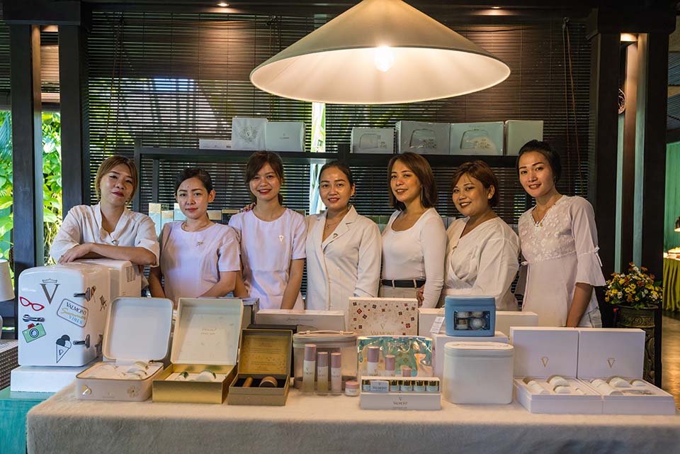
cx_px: 340
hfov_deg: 57.2
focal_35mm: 33
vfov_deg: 40.0
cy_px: 227
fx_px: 623
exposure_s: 1/250
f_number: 5
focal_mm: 33
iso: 5600
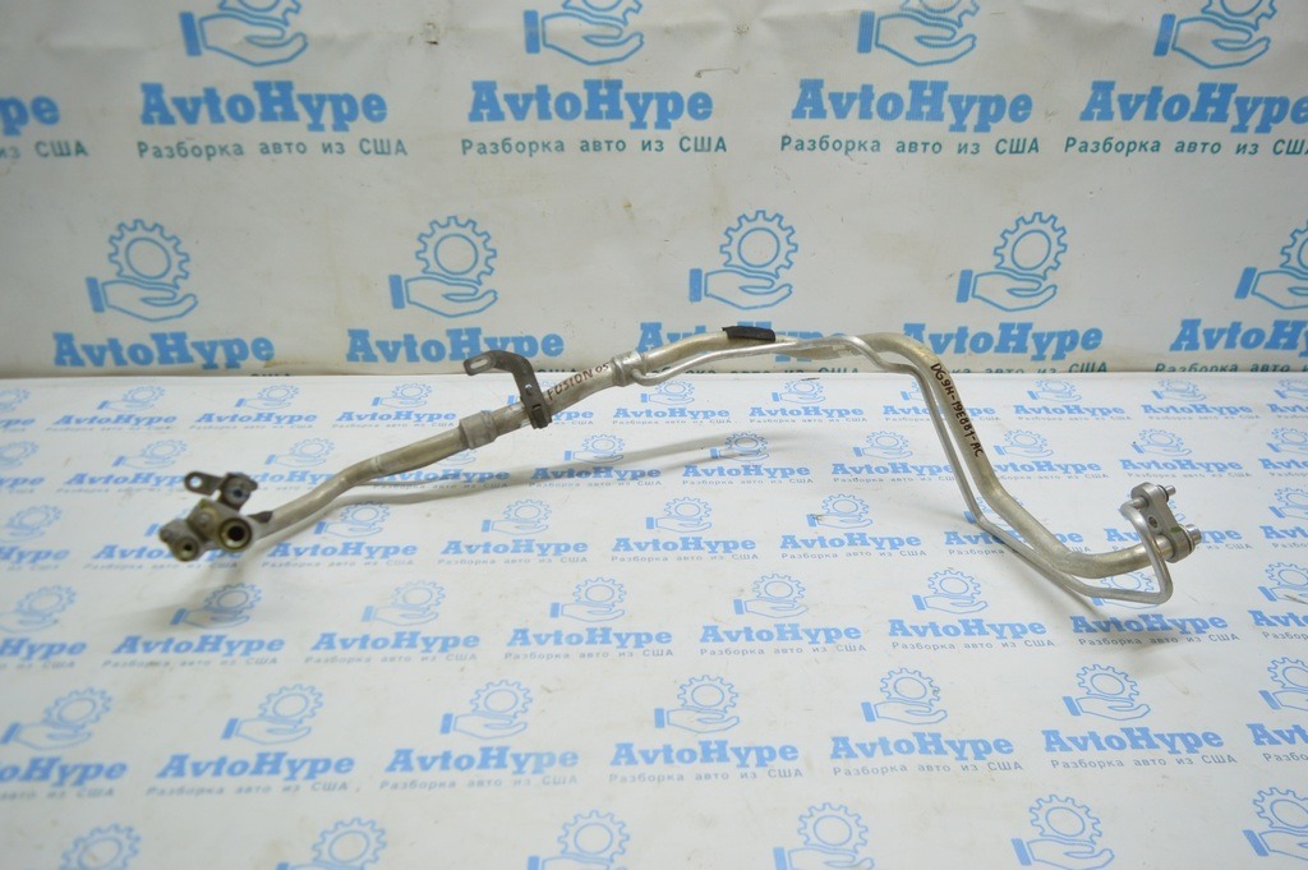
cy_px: 435
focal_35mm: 27
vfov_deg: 47.9
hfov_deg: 67.4
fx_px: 980
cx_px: 654
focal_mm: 18
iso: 400
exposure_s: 1/60
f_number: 3.5
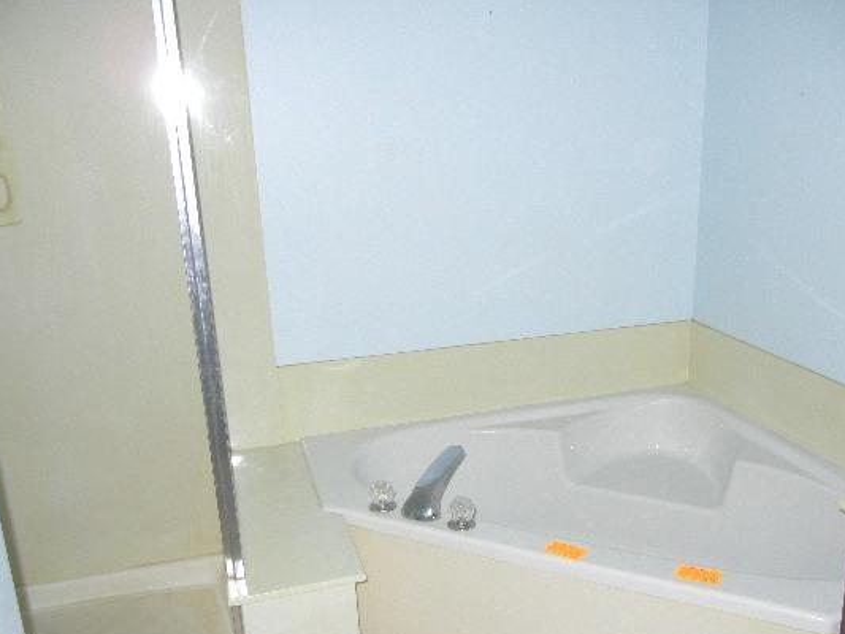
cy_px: 379
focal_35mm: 36
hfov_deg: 51.1
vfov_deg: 39.5
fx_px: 879
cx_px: 495
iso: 200
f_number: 3.5
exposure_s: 1/30
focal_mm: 5.4
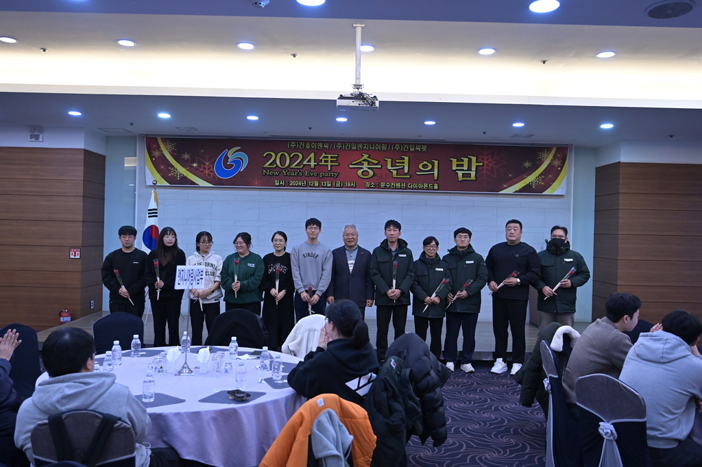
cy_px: 234
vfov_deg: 42.9
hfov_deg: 61.1
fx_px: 595
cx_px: 351
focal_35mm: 30
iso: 3200
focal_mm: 30.5
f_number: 4
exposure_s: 1/160
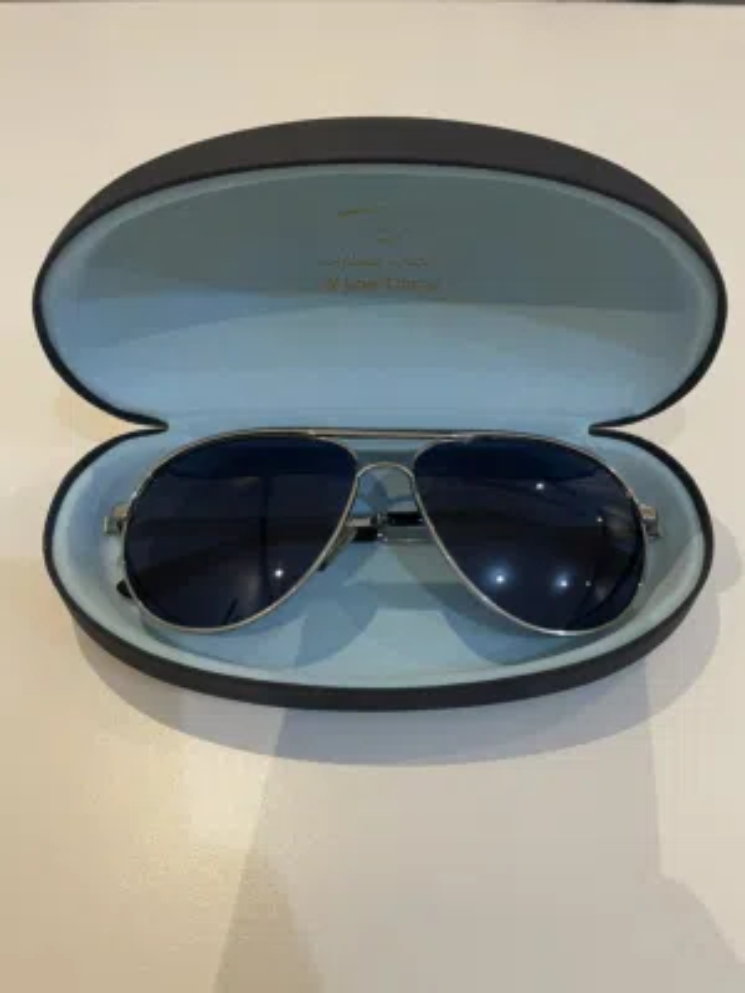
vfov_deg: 67.3
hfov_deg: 53.1
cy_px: 496
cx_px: 372
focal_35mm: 26
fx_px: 746
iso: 250
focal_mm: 4.2
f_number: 1.6
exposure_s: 1/50
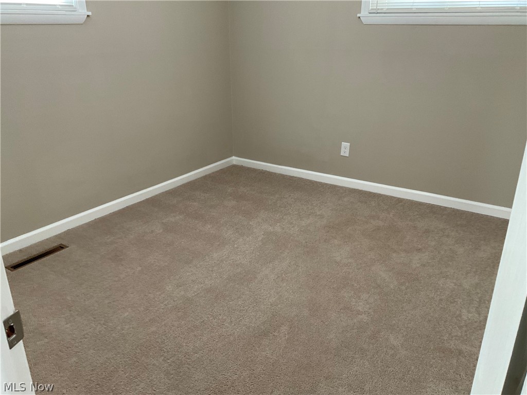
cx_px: 264
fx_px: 442
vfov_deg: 48.2
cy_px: 198
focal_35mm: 29
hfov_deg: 61.7
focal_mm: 3
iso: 125
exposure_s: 1/60
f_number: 1.8
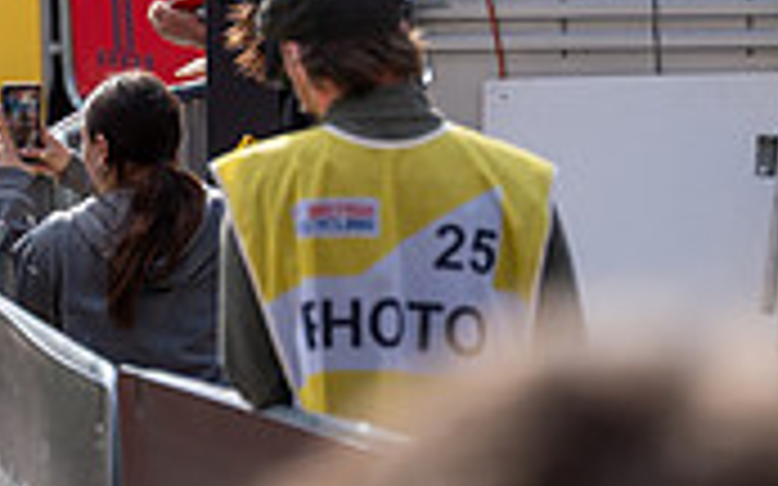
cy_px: -133
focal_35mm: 688
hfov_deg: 3.0
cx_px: -481
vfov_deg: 1.9
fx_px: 14583
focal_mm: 188
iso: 250
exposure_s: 1/1000
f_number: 4
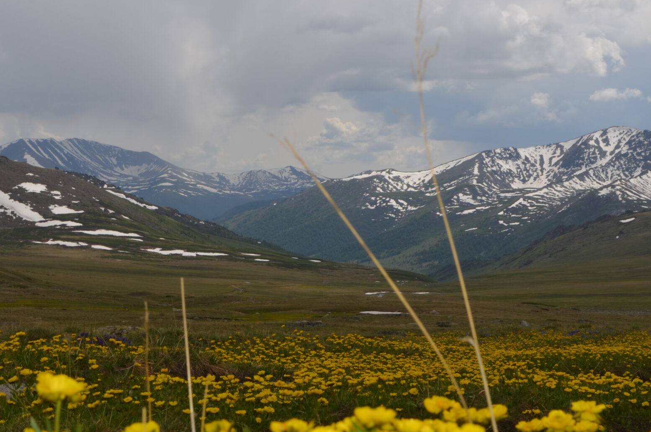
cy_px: 224
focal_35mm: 79
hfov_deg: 25.7
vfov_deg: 17.2
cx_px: 308
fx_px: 1426
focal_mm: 32
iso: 100
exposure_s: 1/200
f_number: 10
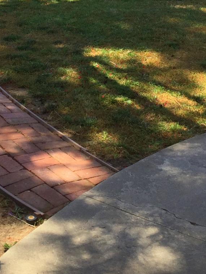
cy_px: 8
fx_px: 603
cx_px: 40
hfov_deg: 19.2
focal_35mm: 76
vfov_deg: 24.6
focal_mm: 4.15
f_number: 2.2
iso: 32
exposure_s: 1/682
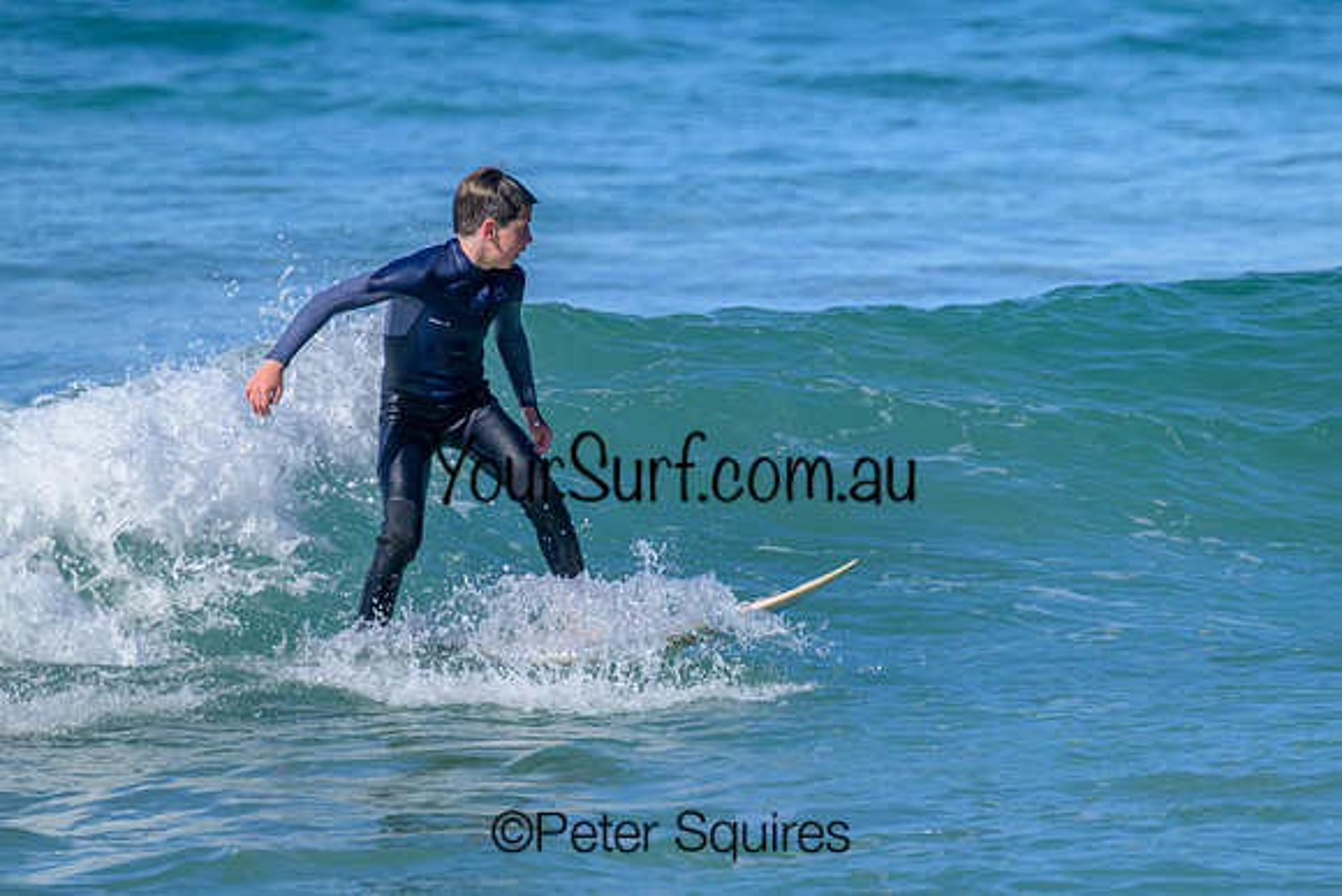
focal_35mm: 770
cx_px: 901
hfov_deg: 2.7
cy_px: 366
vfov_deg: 1.8
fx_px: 28715
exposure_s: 1/2000
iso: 500
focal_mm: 560
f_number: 8
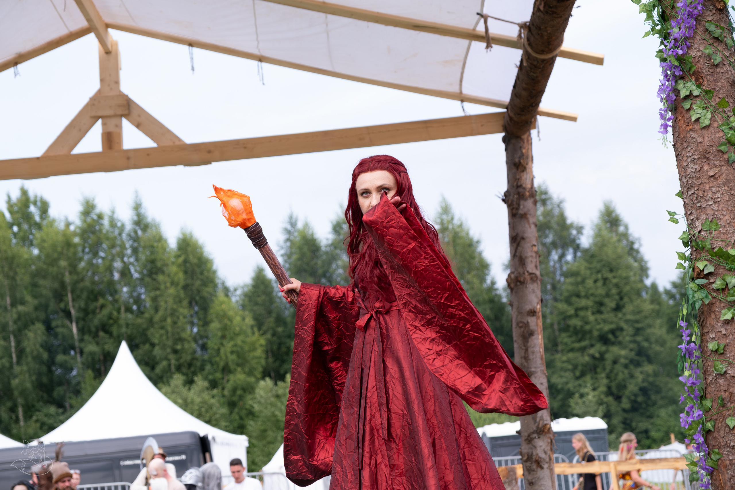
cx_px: 368
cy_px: 245
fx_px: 1531
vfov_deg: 18.2
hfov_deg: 27.0
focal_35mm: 75
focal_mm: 50
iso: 320
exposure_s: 1/800
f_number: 4
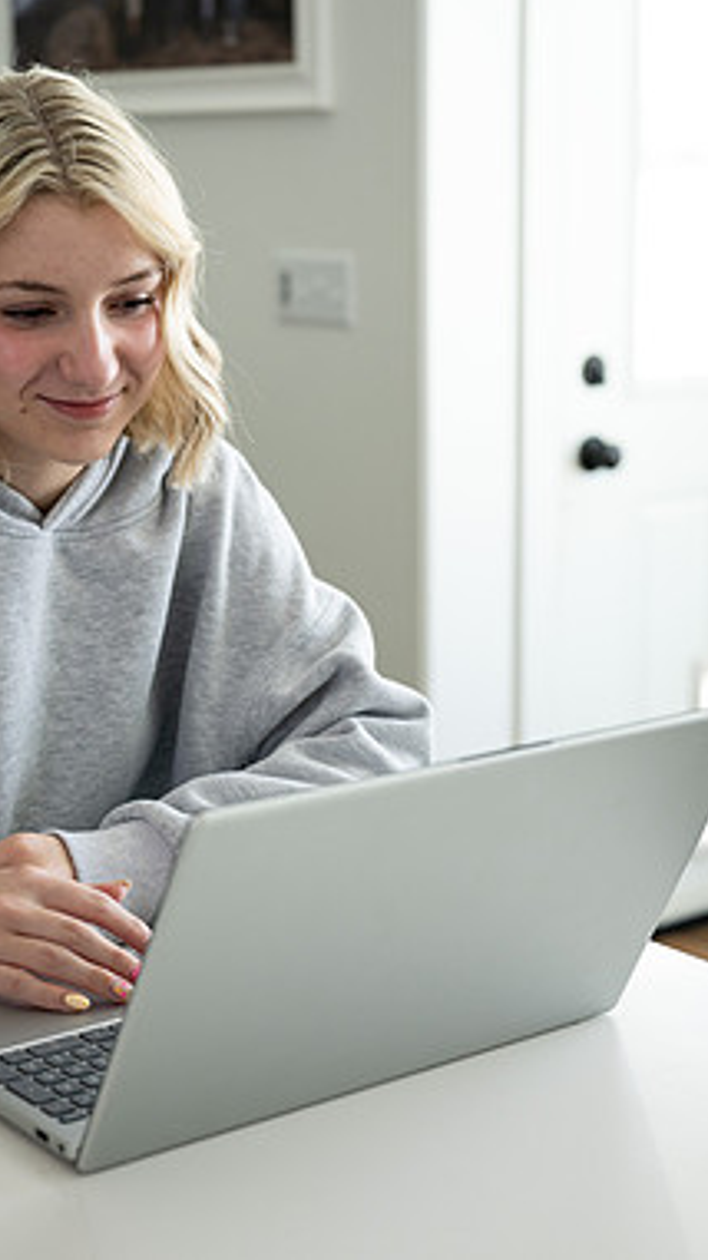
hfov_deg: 18.0
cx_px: 397
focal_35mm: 67
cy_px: 623
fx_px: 2239
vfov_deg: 31.4
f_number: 2.8
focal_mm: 42
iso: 200
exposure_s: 1/200
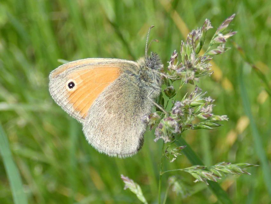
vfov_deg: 36.8
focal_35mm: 39
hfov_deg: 47.9
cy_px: 102
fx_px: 305
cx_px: 136
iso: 80
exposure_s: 1/125
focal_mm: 7.1
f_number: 3.6
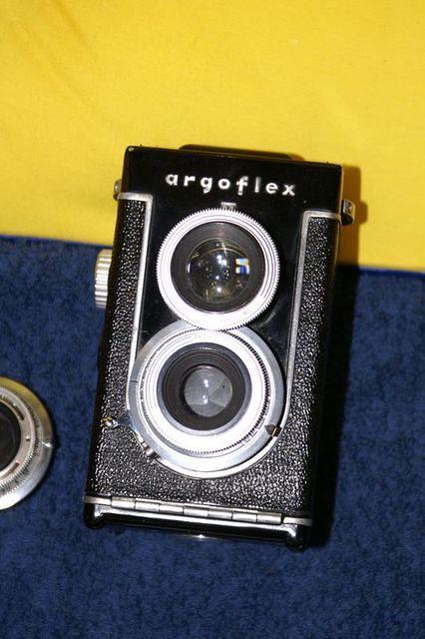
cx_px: 212
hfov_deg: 13.0
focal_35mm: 105
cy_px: 320
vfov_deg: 19.5
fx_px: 1861
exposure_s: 1/125
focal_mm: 70
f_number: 5.6
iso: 400
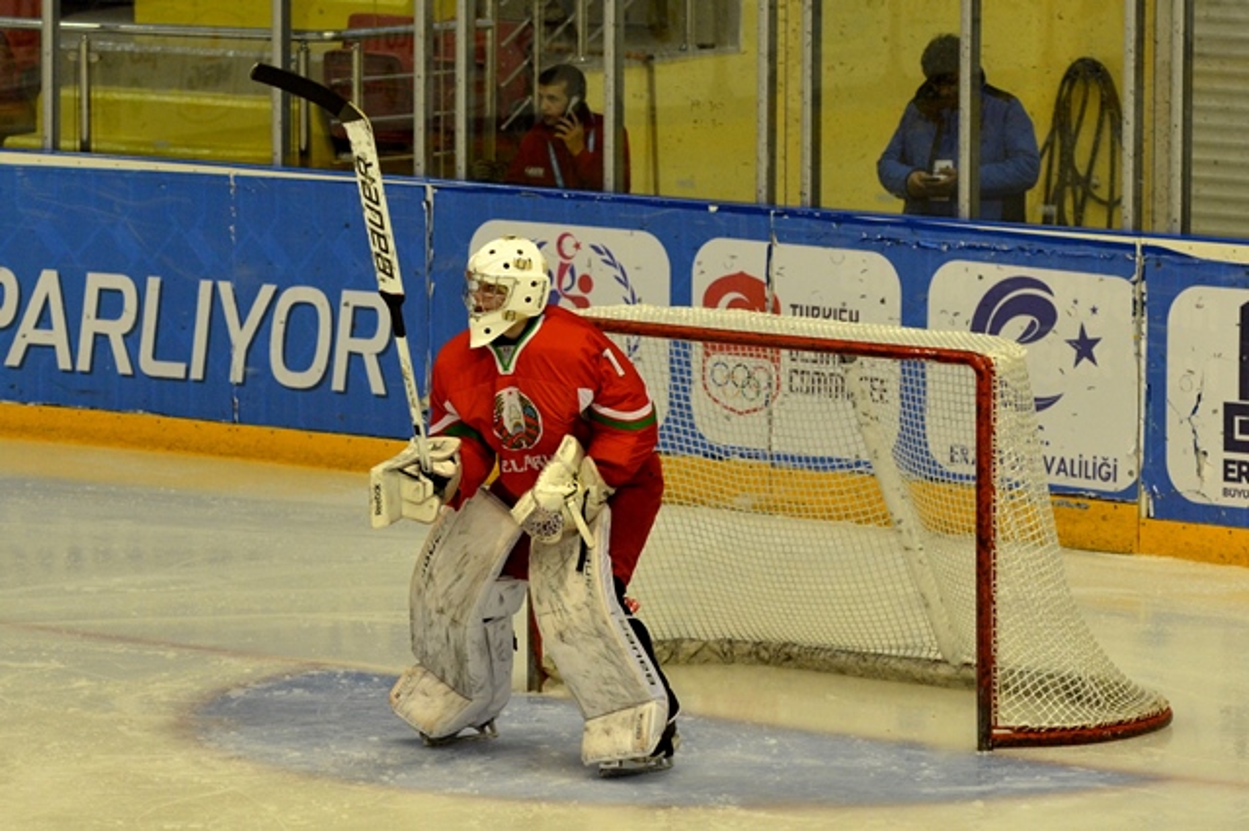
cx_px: 624
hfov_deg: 11.4
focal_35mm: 180
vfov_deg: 7.6
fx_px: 6242
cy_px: 416
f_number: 4
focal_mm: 120
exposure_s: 1/640
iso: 1250
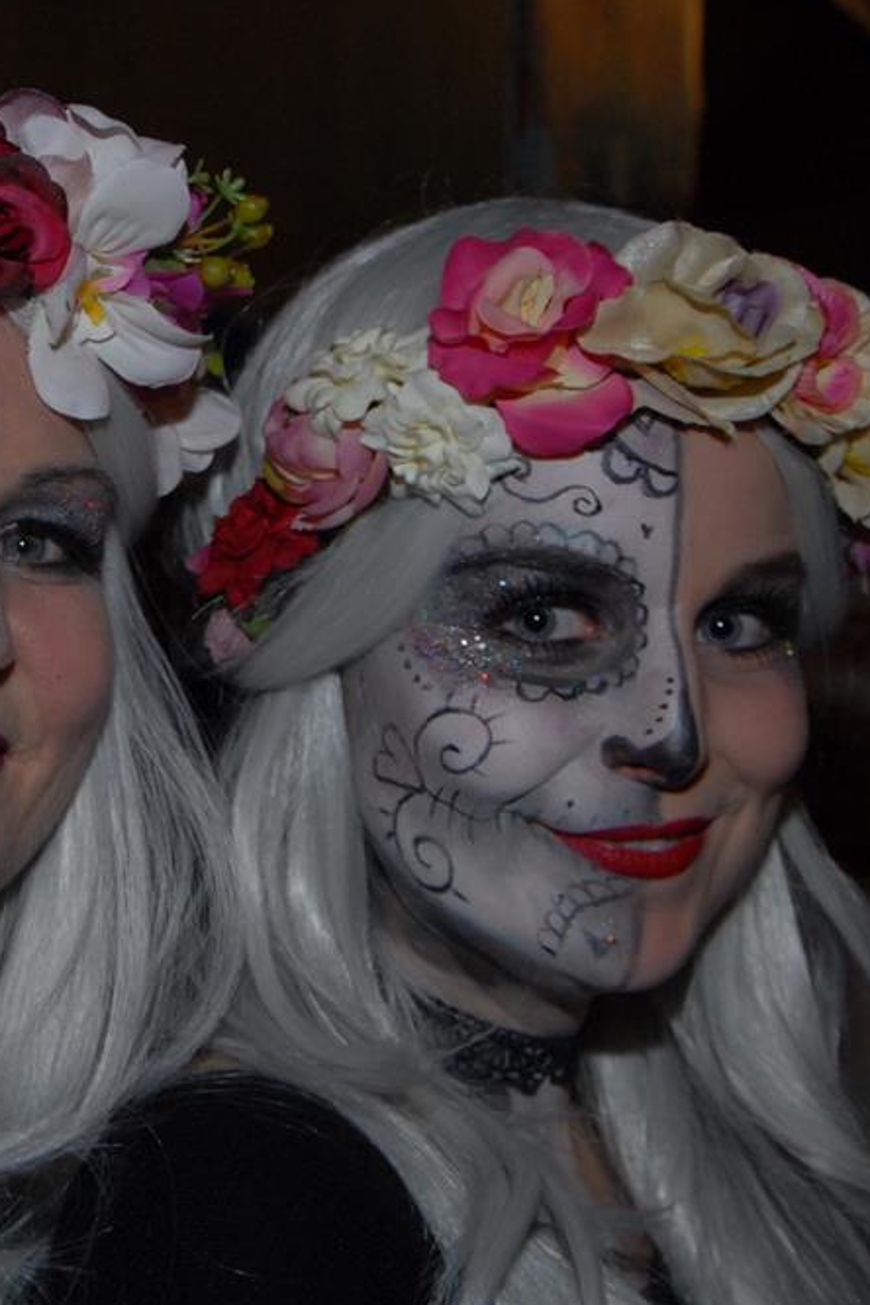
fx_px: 2713
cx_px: 43
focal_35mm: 75
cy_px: 703
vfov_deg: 27.0
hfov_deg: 17.9
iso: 400
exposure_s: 1/13
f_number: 5.6
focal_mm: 29
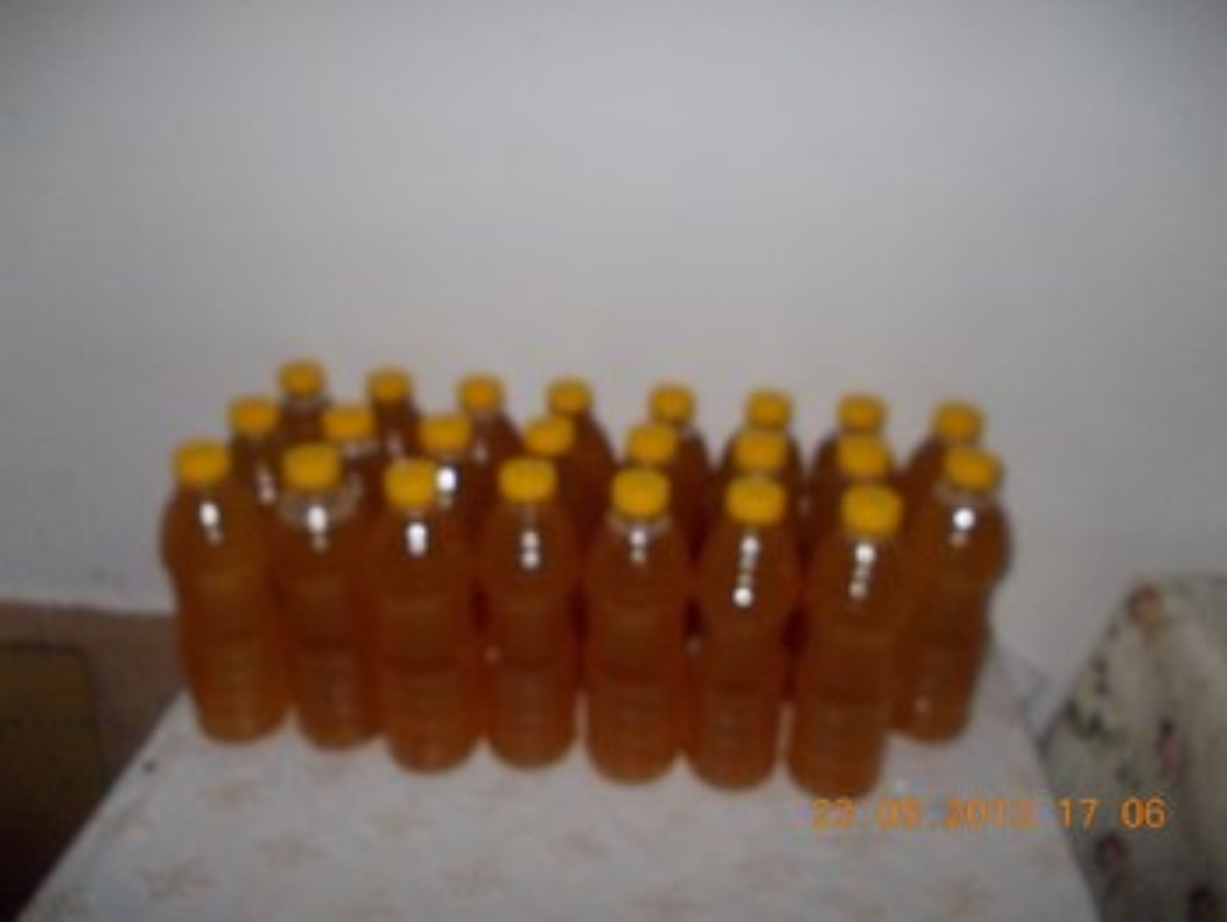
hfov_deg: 63.4
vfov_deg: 49.8
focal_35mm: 28
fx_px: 993
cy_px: 461
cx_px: 614
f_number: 2.7
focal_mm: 4
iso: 200
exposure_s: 1/25
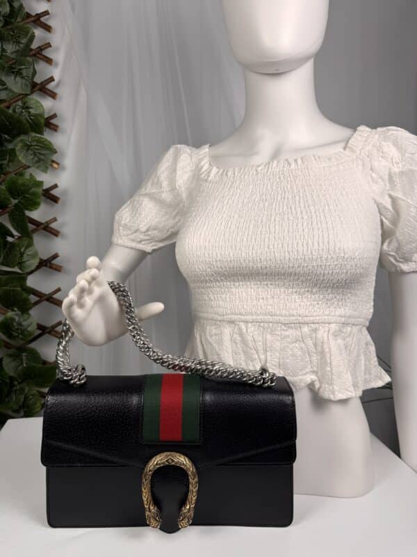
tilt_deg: -7.7
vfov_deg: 71.6
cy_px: 278
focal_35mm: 24
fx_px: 385
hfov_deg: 56.8
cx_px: 208
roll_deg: -0.4
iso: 80
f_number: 1.78
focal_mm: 6.76
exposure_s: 1/383
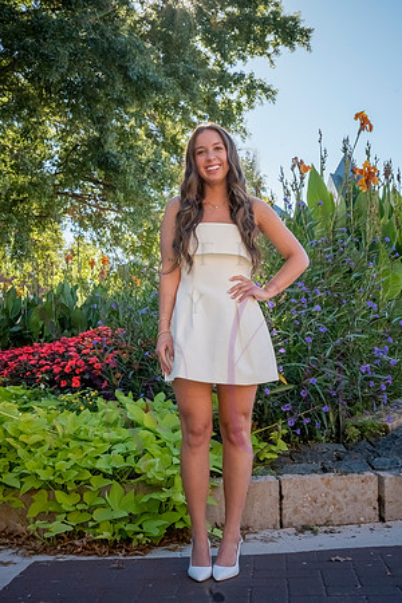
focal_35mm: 48
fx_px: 804
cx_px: 201
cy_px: 302
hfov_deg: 28.1
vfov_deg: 41.1
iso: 3200
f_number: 13
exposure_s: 1/1250
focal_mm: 48
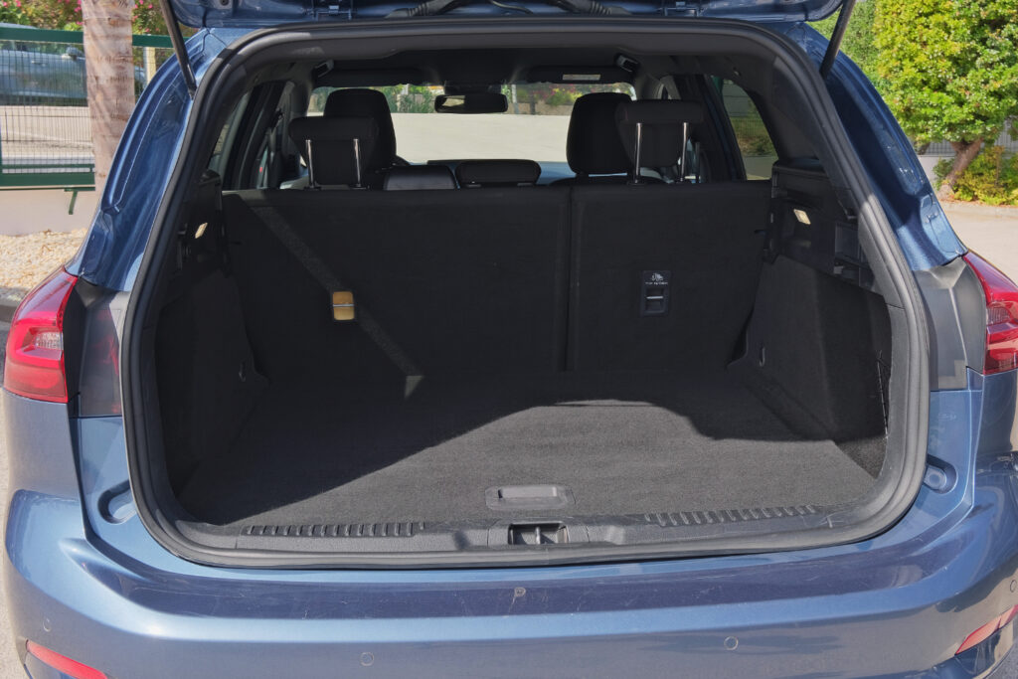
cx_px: 509
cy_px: 340
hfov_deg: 47.4
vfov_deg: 32.6
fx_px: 1159
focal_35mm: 41
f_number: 9
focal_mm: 27.1
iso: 160
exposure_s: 1/60
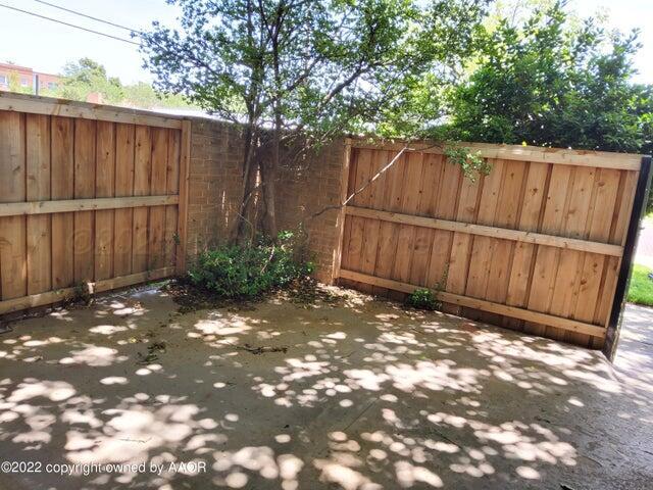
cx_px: 326
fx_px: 490
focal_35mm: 26
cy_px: 245
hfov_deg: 67.3
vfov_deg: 53.1
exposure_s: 1/68
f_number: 2
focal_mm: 3.08
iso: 64
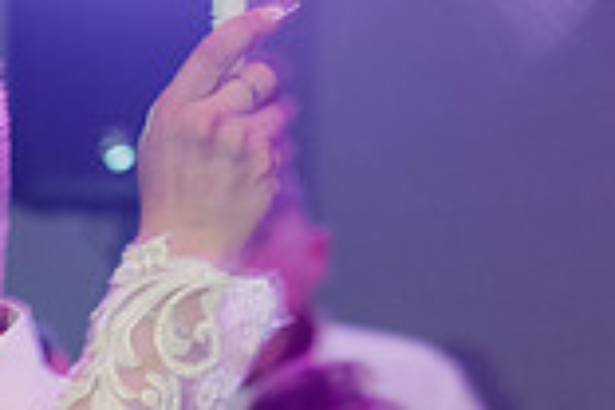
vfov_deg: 5.2
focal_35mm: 261
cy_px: 684
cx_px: -284
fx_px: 4458
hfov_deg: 7.8
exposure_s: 1/60
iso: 2500
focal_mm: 70
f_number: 2.8
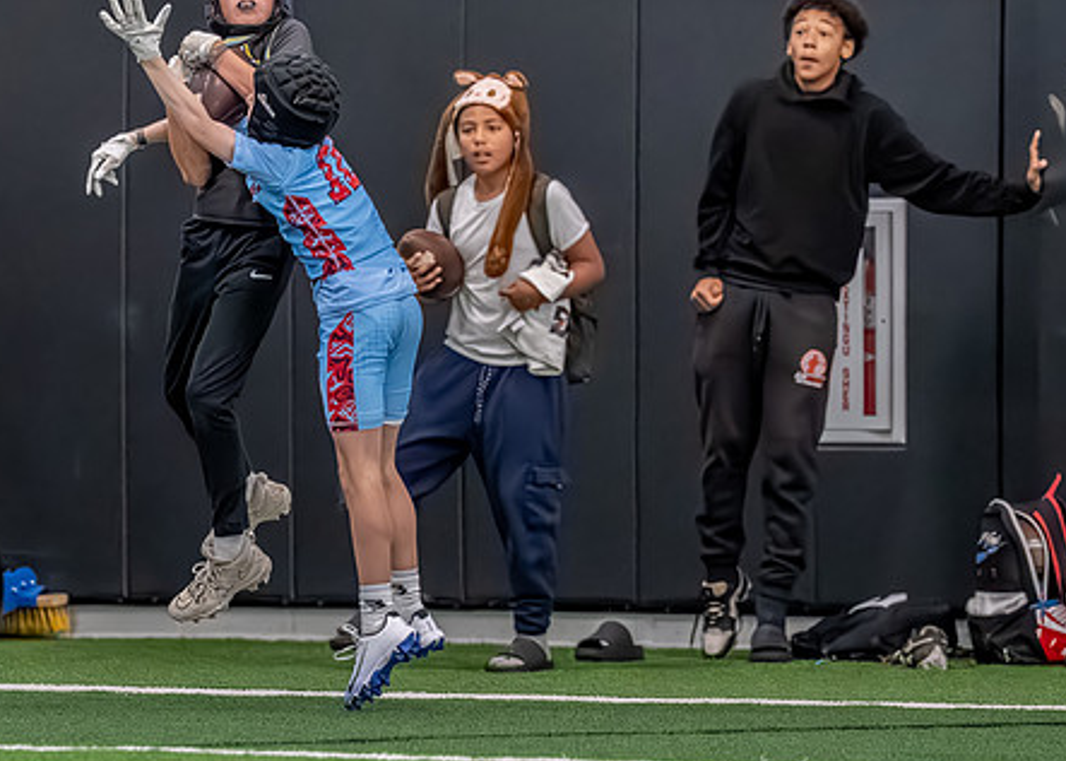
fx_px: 12770
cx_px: 166
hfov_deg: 4.8
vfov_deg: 3.4
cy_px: 347
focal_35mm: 422
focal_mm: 167
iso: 6400
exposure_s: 1/1000
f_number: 2.8
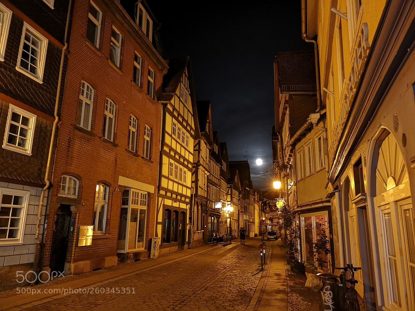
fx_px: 324
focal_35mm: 27
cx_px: 208
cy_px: 156
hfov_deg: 65.3
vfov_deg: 51.4
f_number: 1.8
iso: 1250
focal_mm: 3.95
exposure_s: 4
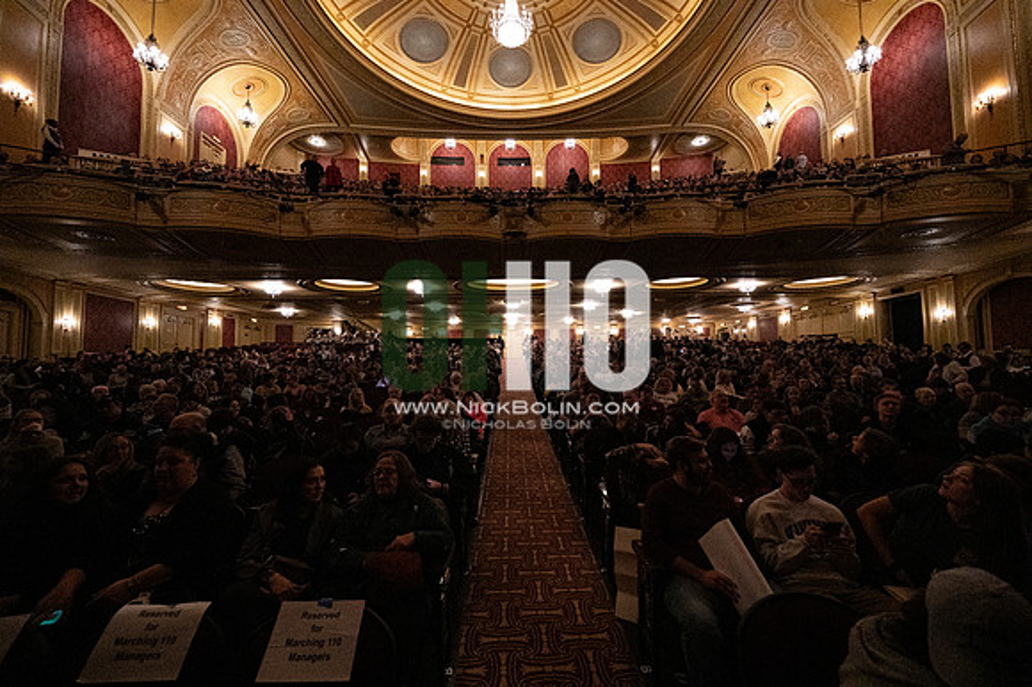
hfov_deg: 104.3
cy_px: 344
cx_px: 516
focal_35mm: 14
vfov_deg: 81.1
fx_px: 401
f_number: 4
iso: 32000
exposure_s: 1/400
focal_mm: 14
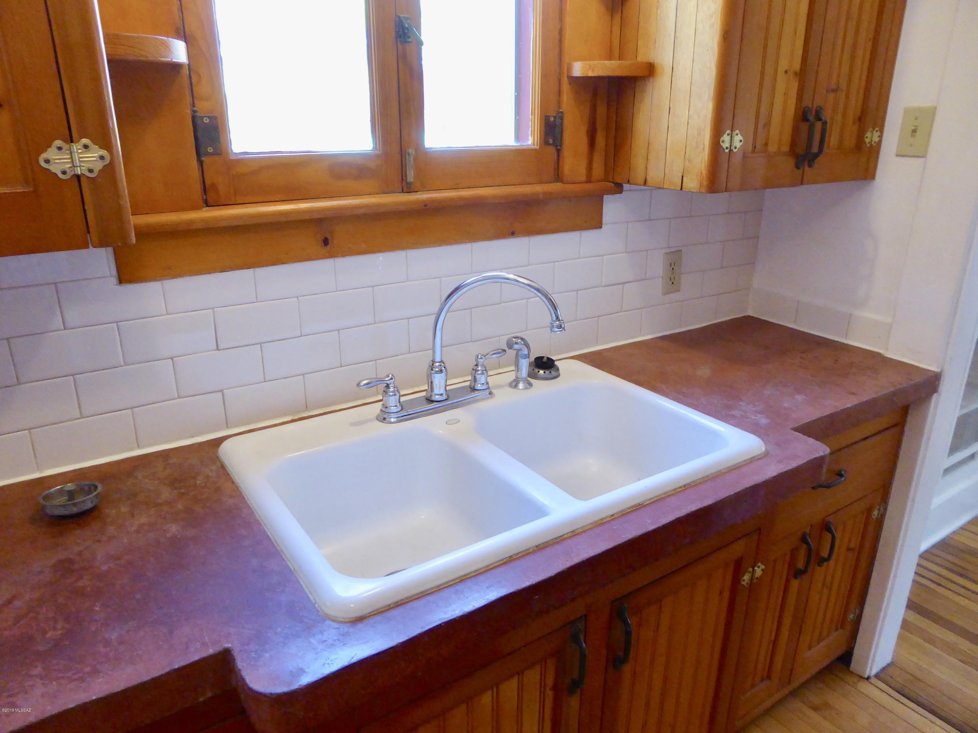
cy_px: 366
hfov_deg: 69.4
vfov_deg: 54.9
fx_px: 706
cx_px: 489
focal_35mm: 25
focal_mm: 4.3
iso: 400
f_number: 3.3
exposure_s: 1/25
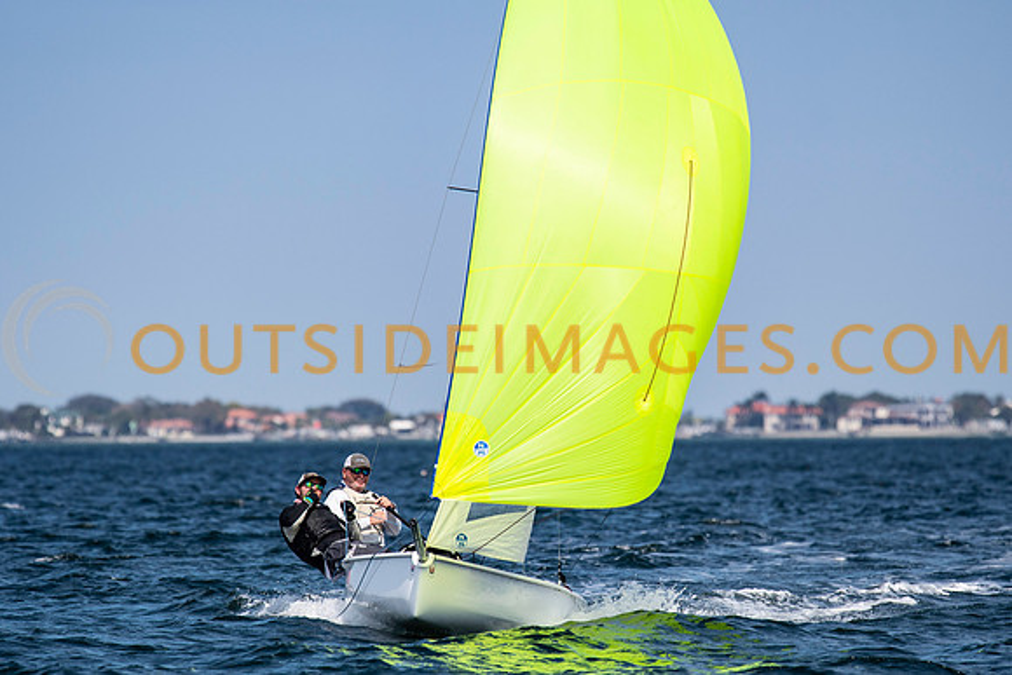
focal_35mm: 461
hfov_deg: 4.5
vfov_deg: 3.0
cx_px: 506
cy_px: 338
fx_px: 12958
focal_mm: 300
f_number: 5
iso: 400
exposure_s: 1/5000
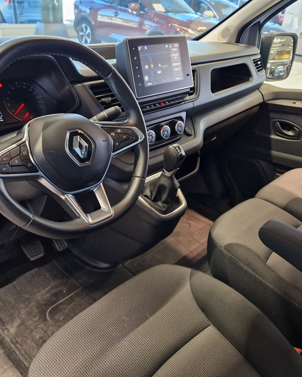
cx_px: 148
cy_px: 188
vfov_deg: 58.8
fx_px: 335
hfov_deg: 48.5
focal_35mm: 30
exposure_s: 1/100
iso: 320
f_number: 1.8
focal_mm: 5.4
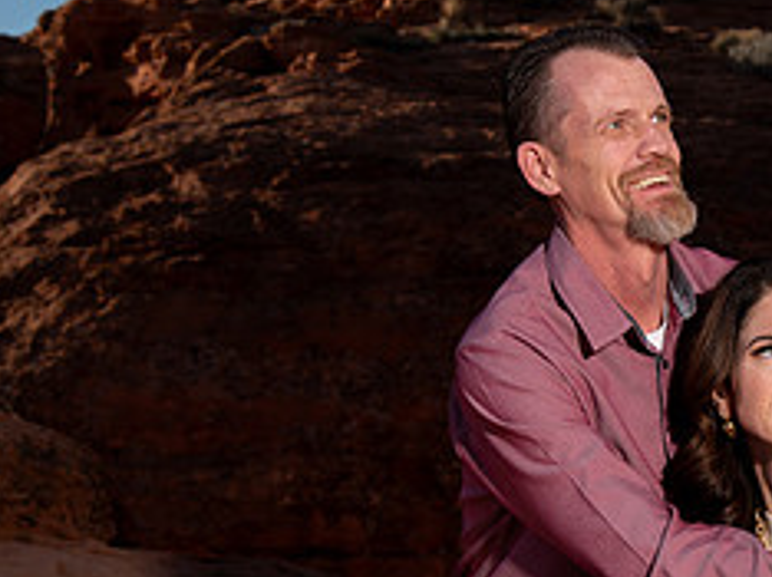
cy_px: 313
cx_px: 801
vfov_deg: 12.3
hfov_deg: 16.1
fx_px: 2673
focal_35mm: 120
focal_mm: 46
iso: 200
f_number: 9
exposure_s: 1/320
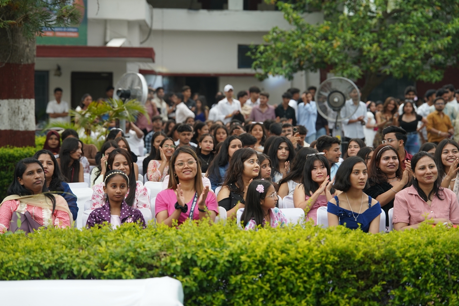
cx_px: 230
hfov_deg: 23.9
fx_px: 1084
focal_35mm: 85
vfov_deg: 16.1
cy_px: 153
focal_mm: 85
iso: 400
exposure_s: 1/320
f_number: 2.8
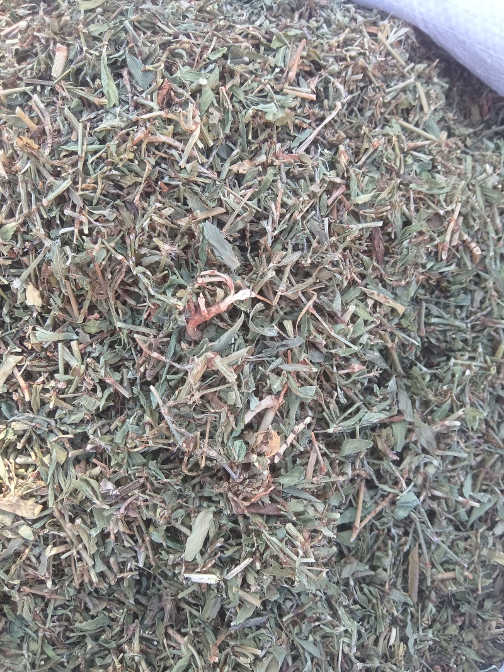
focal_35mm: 27
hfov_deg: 51.3
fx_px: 524
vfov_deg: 65.3
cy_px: 336
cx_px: 252
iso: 141
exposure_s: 1/100
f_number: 2.2
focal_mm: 3.66
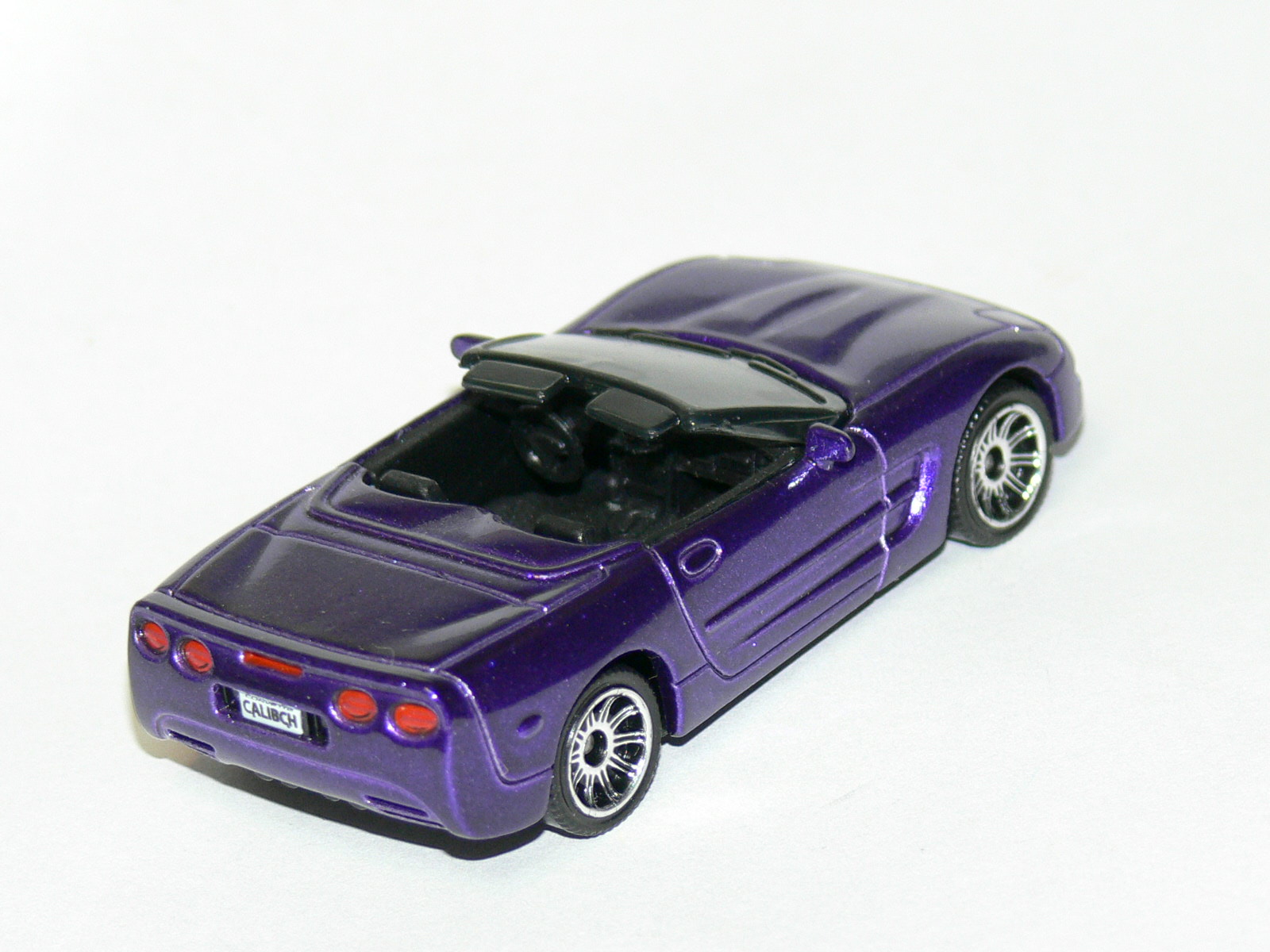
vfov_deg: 7.3
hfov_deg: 9.7
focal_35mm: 204
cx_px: 635
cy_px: 476
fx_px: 7484
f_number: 3.6
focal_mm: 27.1
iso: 100
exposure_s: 1/30
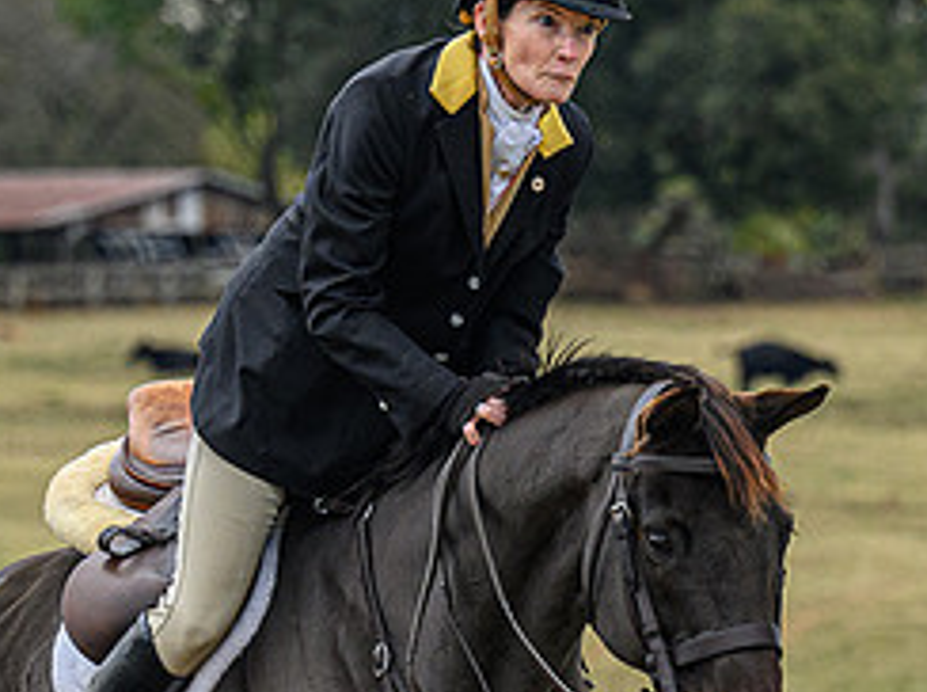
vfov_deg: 2.8
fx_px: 14112
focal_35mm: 528
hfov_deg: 3.8
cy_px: 792
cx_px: 1183
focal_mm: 115
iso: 500
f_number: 3.5
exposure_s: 1/800
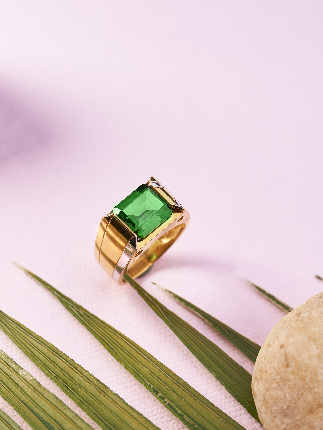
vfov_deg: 40.2
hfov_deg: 30.9
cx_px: 143
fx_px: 585
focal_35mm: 47
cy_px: 261
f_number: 6.7
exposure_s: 1/125
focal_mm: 35
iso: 200
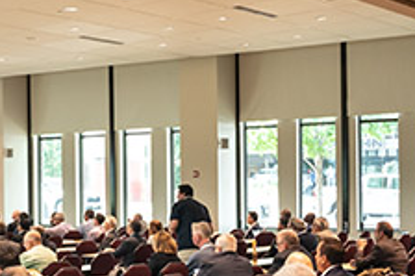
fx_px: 864
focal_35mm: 75
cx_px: 126
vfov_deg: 18.1
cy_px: 194
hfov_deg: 26.8
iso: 1600
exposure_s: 1/100
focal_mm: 24
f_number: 4
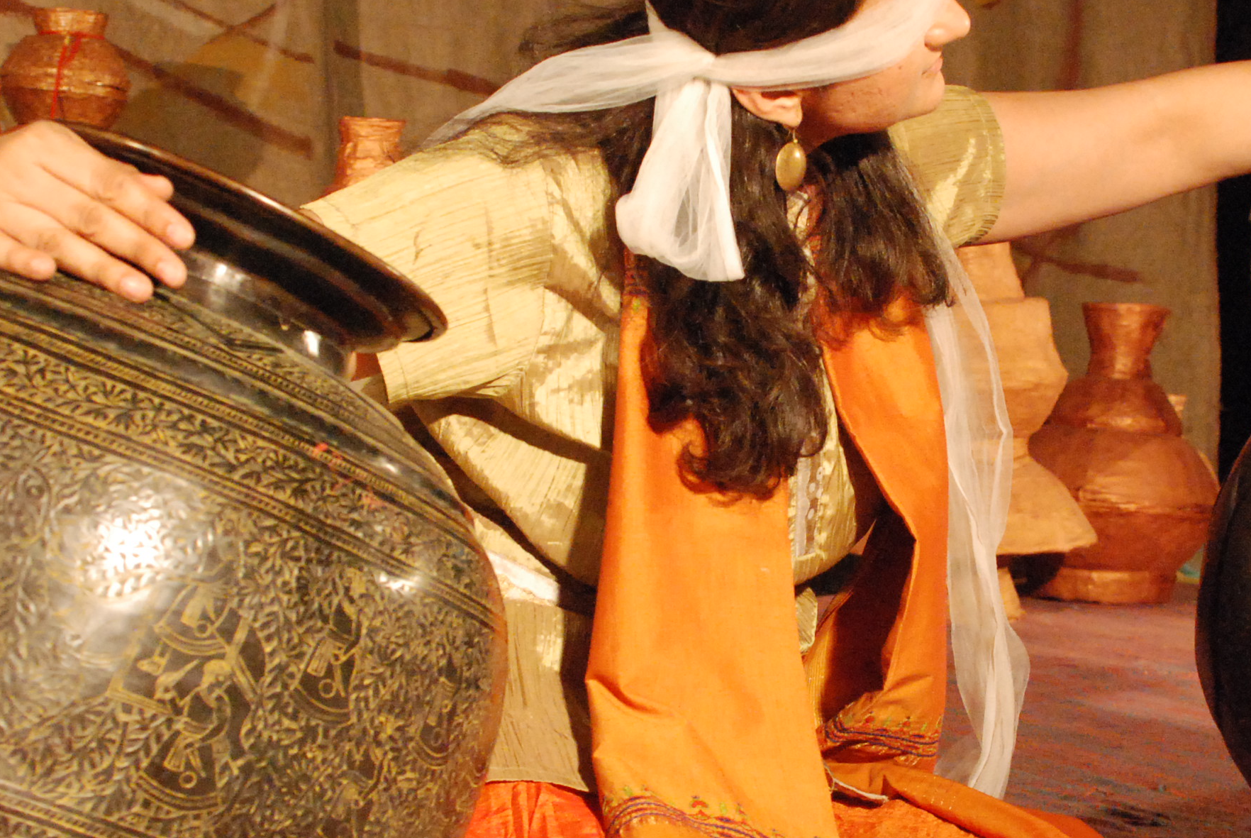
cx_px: 757
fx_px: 2749
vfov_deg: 17.3
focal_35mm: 79
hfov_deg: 25.6
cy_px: 524
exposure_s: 1/60
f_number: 4.5
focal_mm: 24
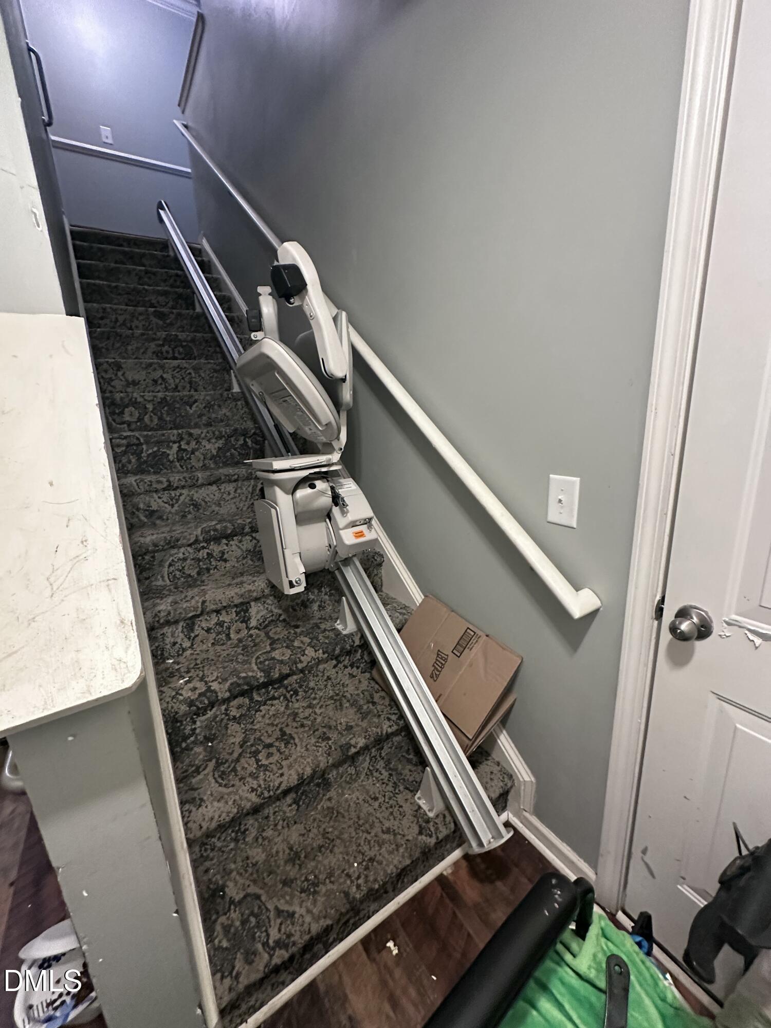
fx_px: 416
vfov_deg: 102.1
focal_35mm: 14
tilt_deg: -15.5
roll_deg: +3.3
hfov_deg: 85.7
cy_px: 514
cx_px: 386
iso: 640
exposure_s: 1/60
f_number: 2.2
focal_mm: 2.22
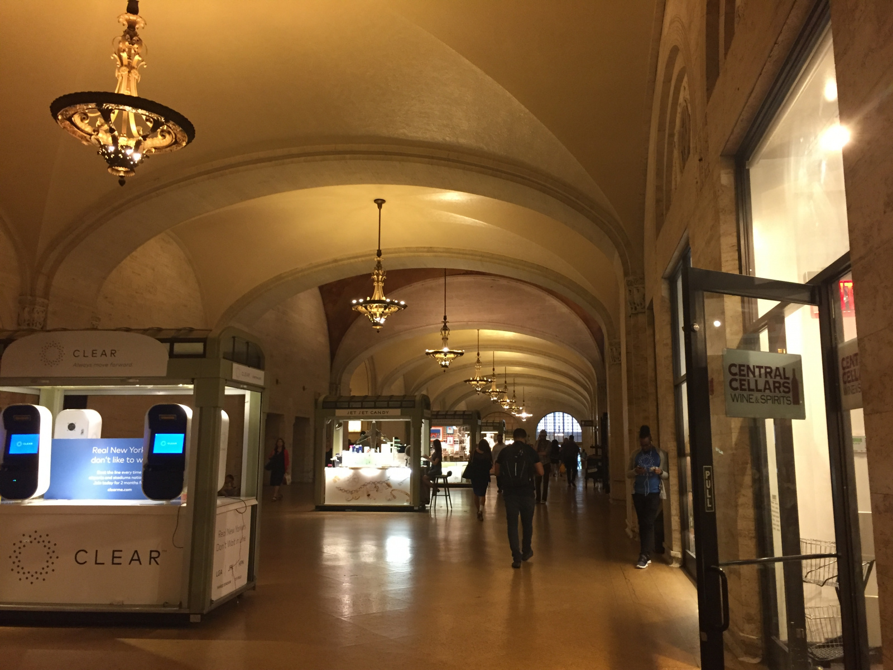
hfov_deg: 61.7
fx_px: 748
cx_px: 446
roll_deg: -1.0
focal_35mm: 29
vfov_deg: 48.2
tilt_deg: +10.7
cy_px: 335
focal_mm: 4.15
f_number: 2.2
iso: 160
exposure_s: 1/30
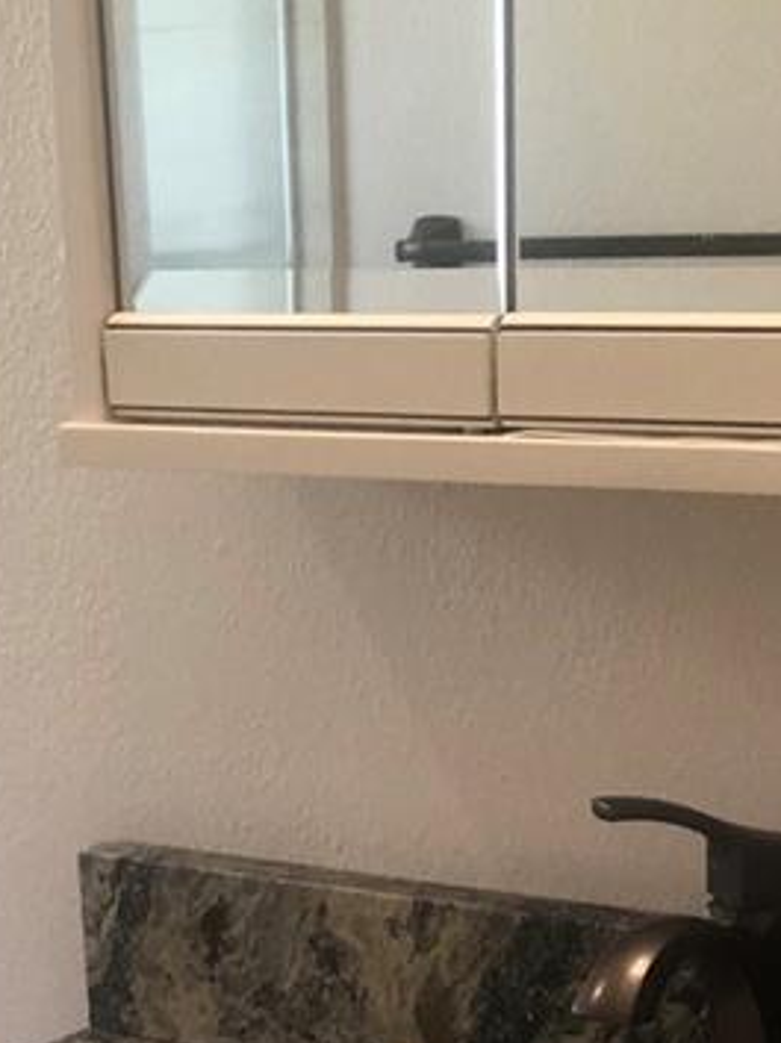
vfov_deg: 18.8
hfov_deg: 15.5
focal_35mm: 95
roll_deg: +2.8
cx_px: 200
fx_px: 2861
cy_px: 1435
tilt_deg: -14.6
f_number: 1.8
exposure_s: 1/24
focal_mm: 3.99
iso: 40
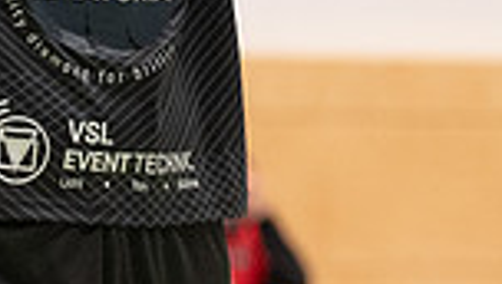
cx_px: 90
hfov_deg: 4.0
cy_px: -458
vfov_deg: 2.3
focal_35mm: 536
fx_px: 7145
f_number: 3.5
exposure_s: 1/1250
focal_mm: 102
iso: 2800
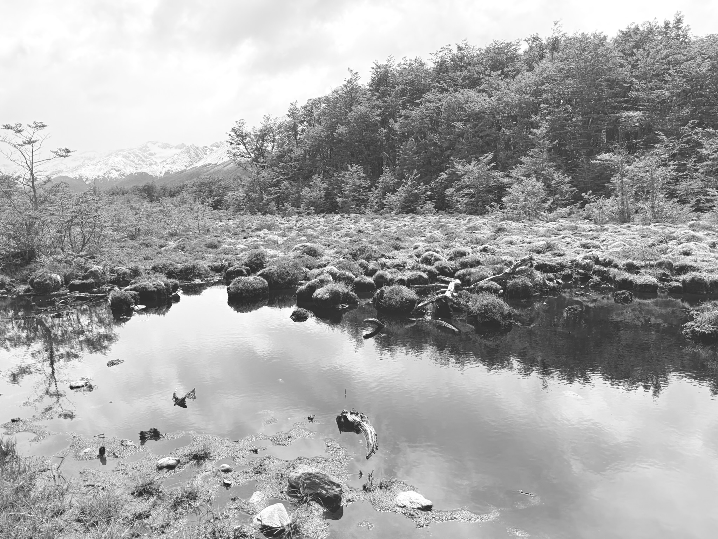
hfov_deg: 71.6
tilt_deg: -7.6
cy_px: 270
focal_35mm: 24
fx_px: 498
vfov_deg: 56.8
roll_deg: +1.4
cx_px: 359
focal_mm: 6.76
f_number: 1.78
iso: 100
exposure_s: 1/2907
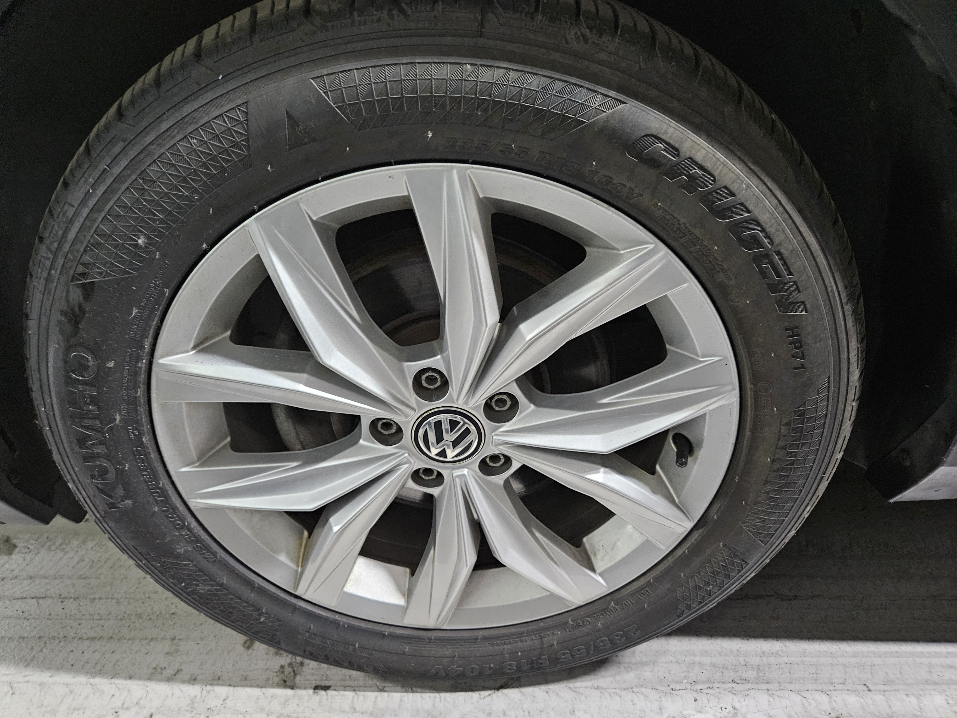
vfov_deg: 58.9
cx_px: 478
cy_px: 359
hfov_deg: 73.9
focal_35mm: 23
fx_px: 636
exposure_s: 1/24
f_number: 1.8
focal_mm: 5.4
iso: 640
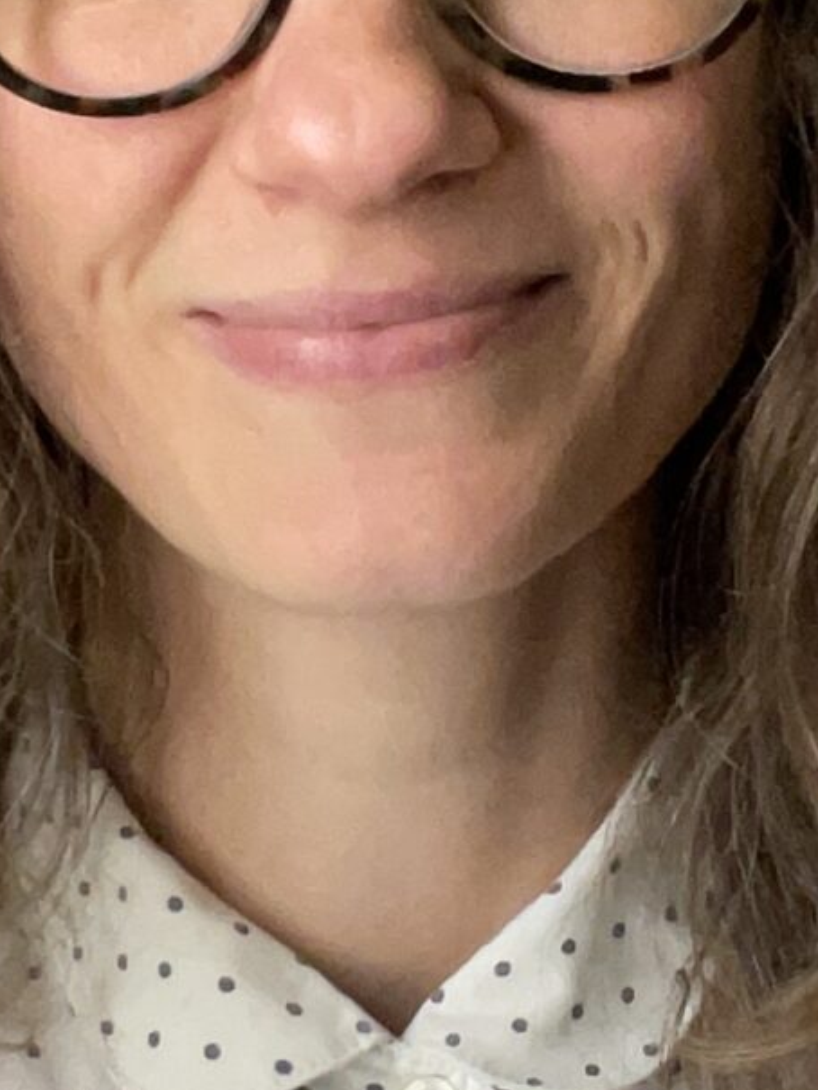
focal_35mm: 127
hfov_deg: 11.7
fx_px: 4000
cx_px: 301
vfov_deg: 15.5
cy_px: 483
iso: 400
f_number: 2.2
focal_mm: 2.71
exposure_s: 1/40
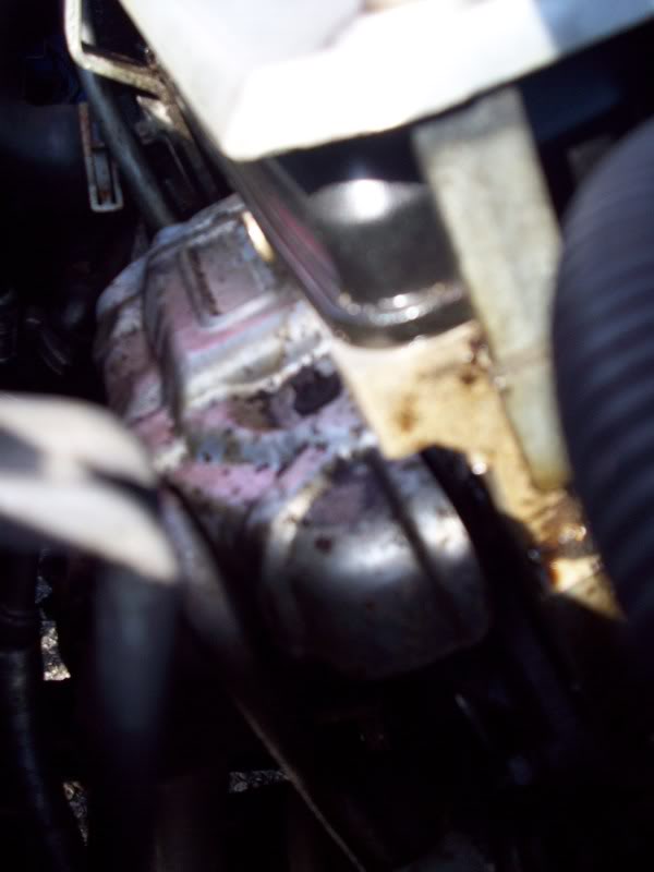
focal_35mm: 37
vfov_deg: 50.1
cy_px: 436
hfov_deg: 38.7
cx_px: 327
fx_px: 932
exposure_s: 1/164
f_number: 2.8
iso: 80
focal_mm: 6.2
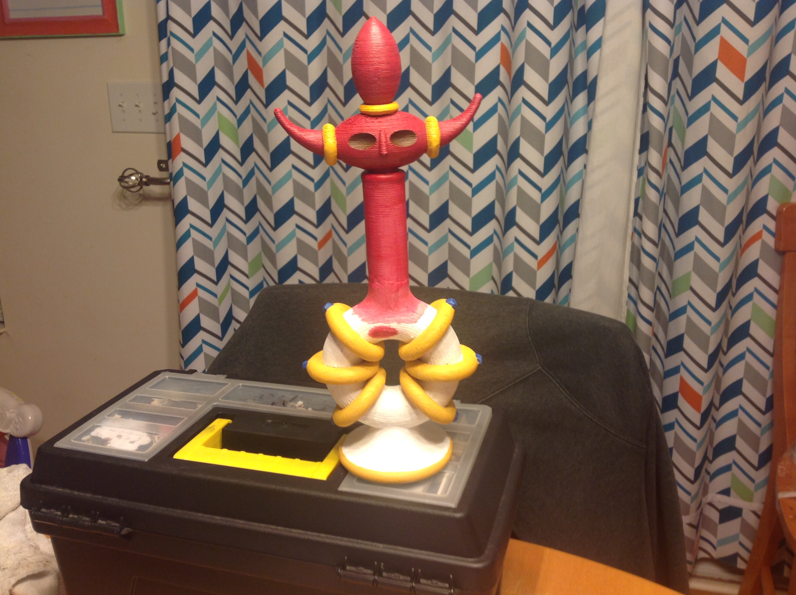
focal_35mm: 35
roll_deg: +1.0
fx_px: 804
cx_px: 398
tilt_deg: -18.2
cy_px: 298
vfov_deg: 40.6
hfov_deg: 52.7
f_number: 2.4
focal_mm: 4.28
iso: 64
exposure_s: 1/15
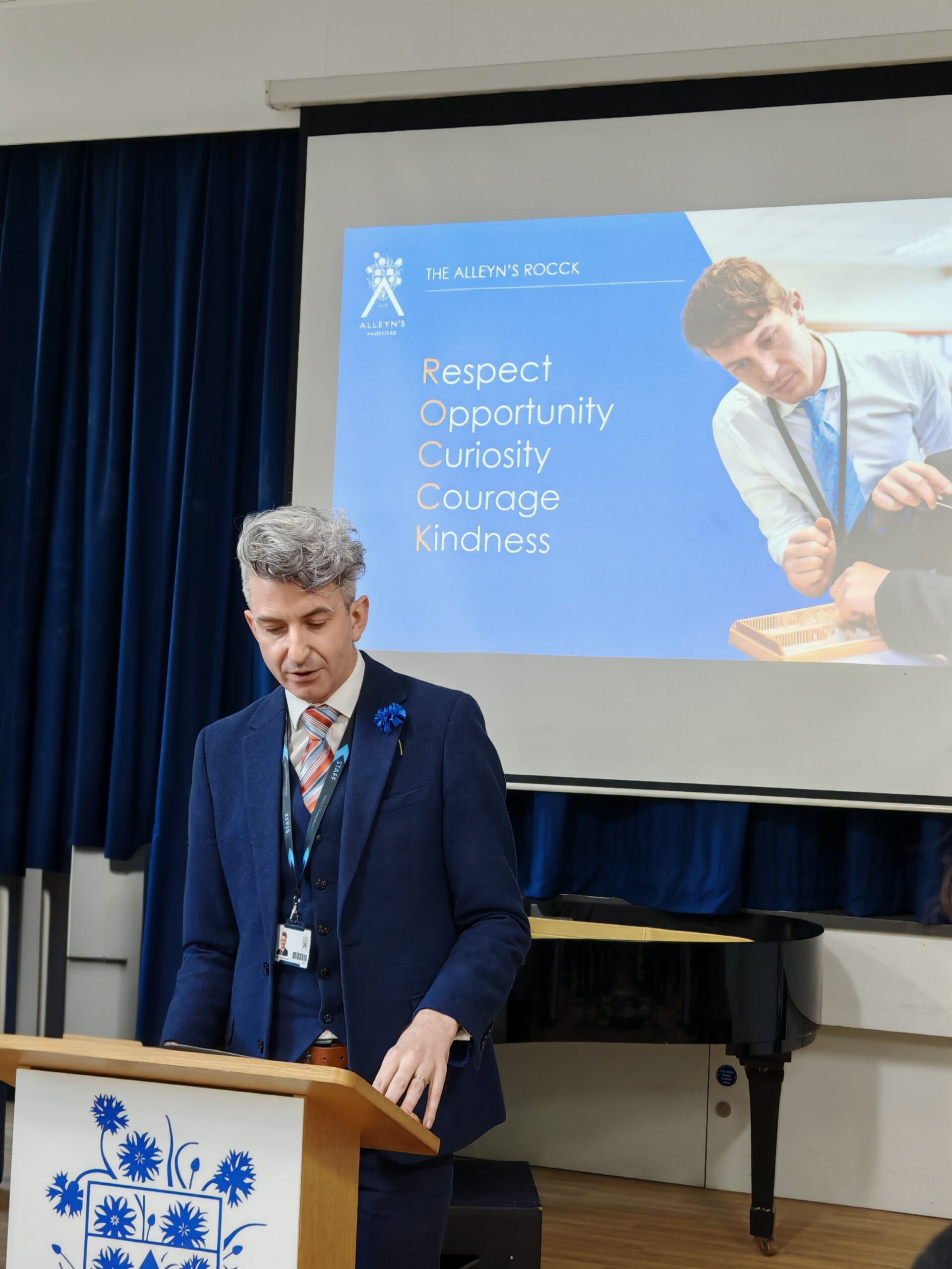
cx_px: 476
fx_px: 1980
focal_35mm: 54
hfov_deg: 27.0
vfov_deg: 35.5
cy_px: 634
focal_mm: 6.67
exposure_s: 1/50
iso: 250
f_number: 1.9
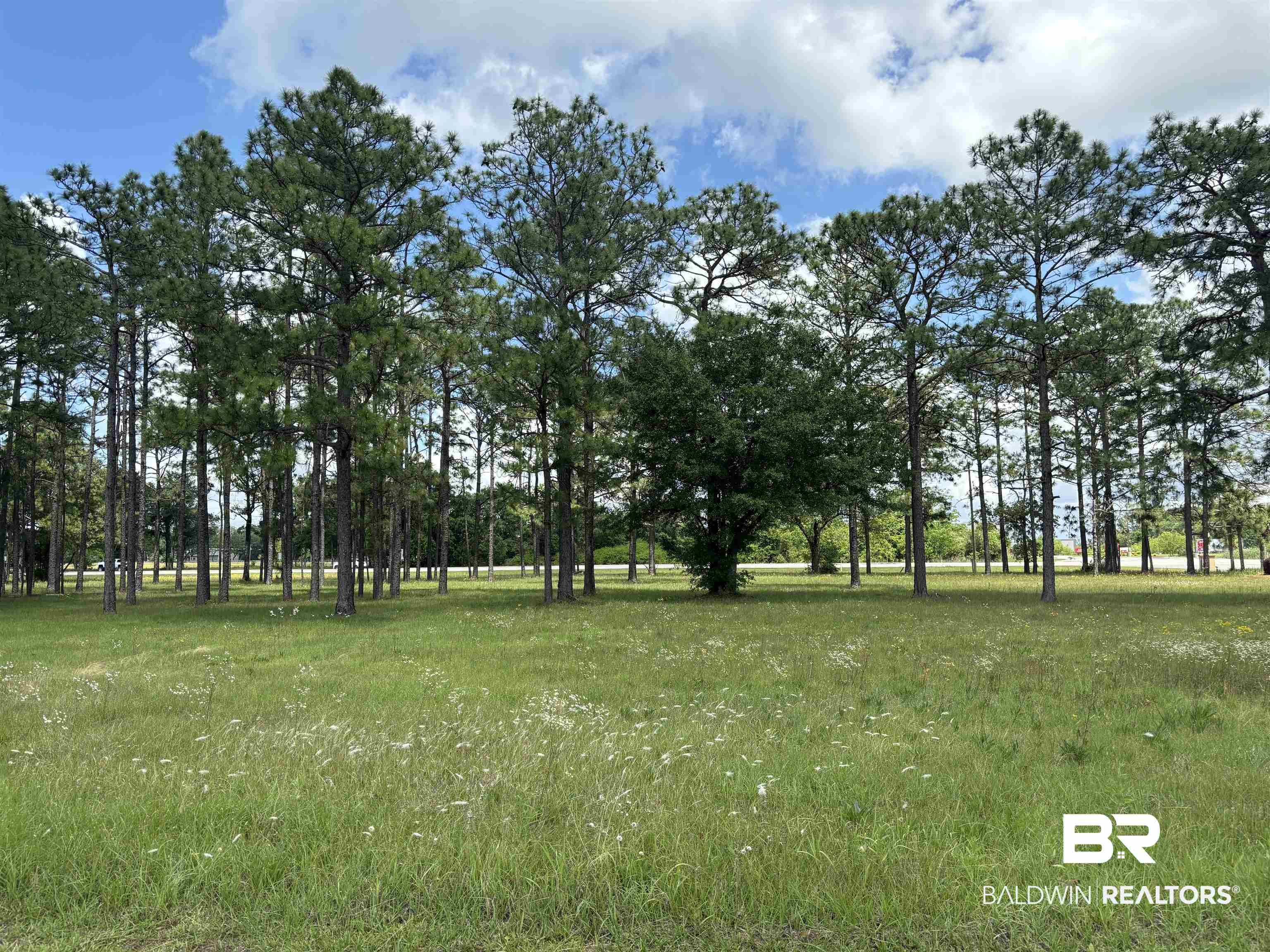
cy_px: 476
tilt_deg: +4.2
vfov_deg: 53.1
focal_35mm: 26
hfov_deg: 67.3
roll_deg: +0.2
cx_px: 635
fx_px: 954
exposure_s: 1/1458
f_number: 1.6
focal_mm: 5.96
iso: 50
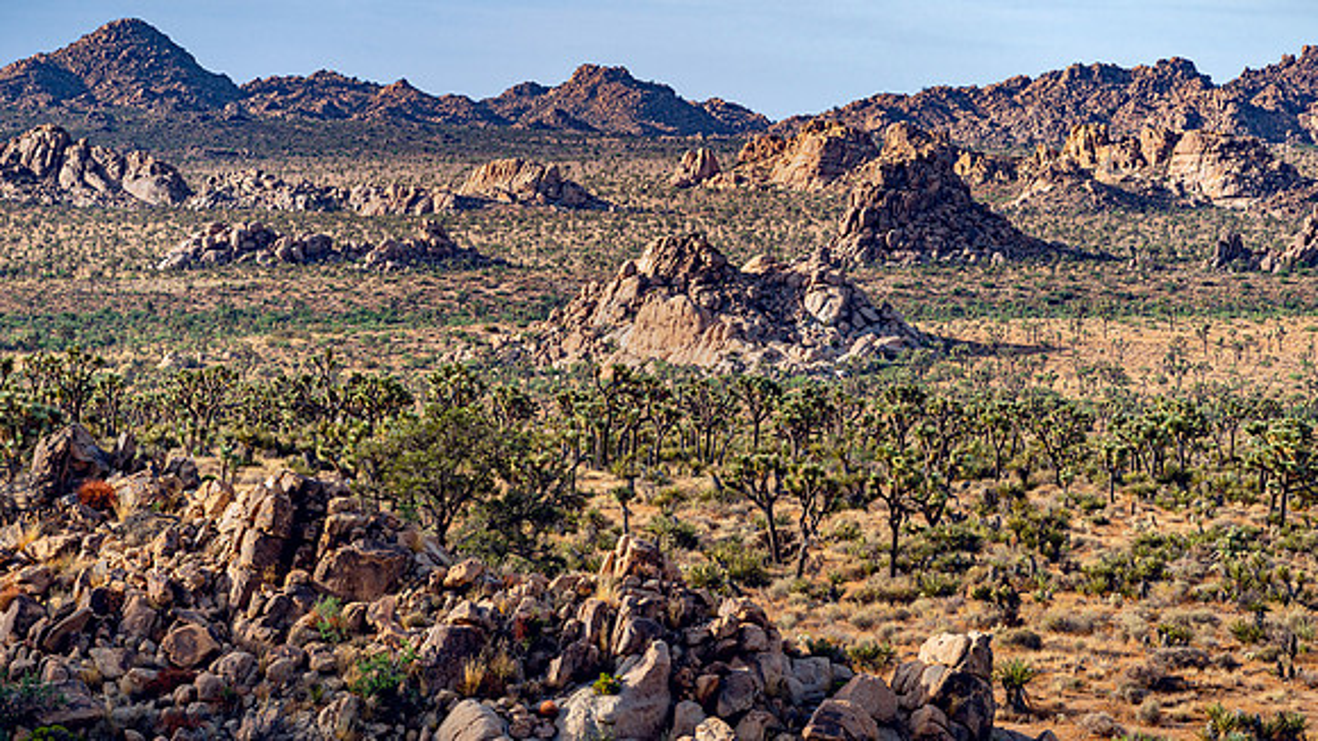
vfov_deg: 5.8
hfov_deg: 10.3
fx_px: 7320
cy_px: 311
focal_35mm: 210
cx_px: 659
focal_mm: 200
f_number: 5
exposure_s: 1/1000
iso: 320
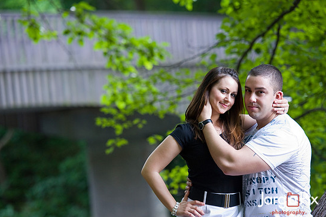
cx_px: 166
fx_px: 1494
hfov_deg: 12.5
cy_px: 108
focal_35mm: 165
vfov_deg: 8.3
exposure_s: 1/100
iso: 2000
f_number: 3.2
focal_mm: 155
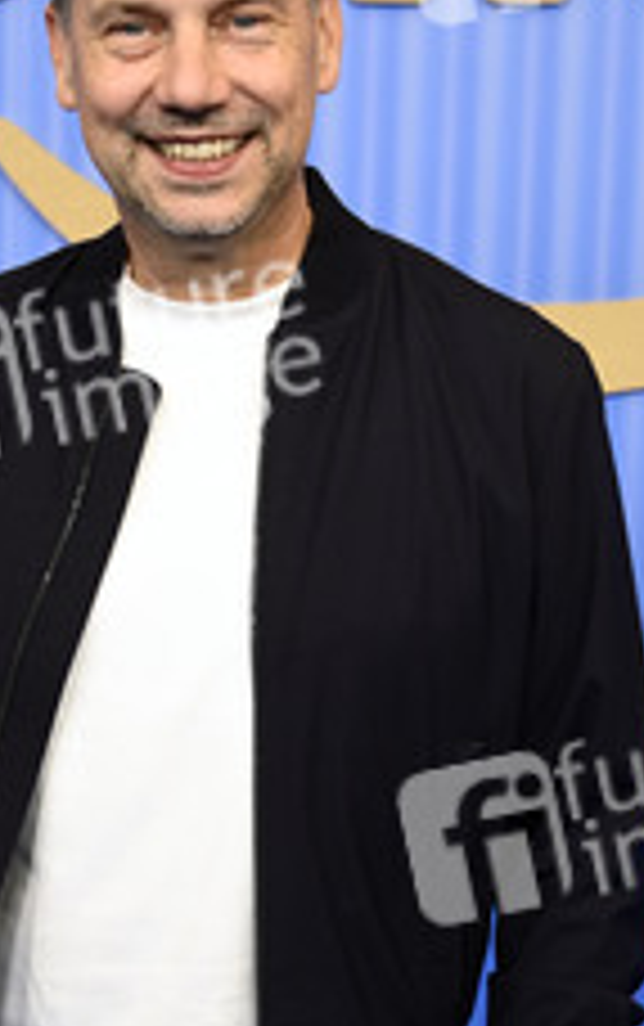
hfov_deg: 11.3
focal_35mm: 116
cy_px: 594
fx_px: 3249
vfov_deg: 17.9
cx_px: 221
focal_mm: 65
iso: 400
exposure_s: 1/125
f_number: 5.6
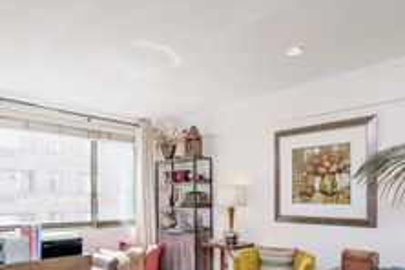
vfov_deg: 47.1
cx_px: 164
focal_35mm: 27
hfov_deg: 66.8
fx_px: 304
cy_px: 182
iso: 320
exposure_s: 1/50
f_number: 9
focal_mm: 12
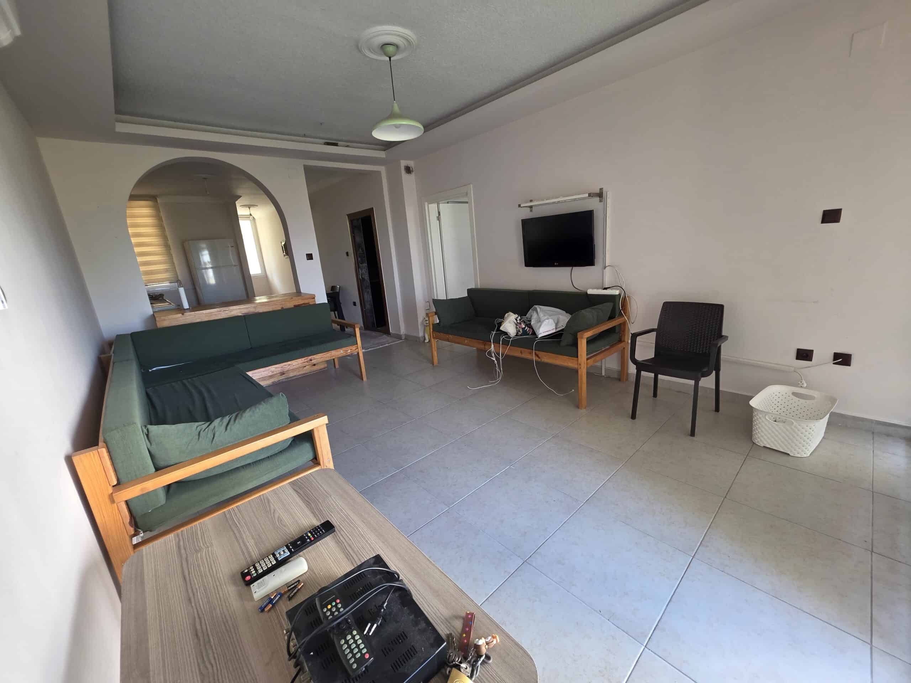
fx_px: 342
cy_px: 342
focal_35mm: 13
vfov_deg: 89.9
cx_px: 456
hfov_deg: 106.2
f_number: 1.9
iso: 200
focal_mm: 2.2
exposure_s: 1/100
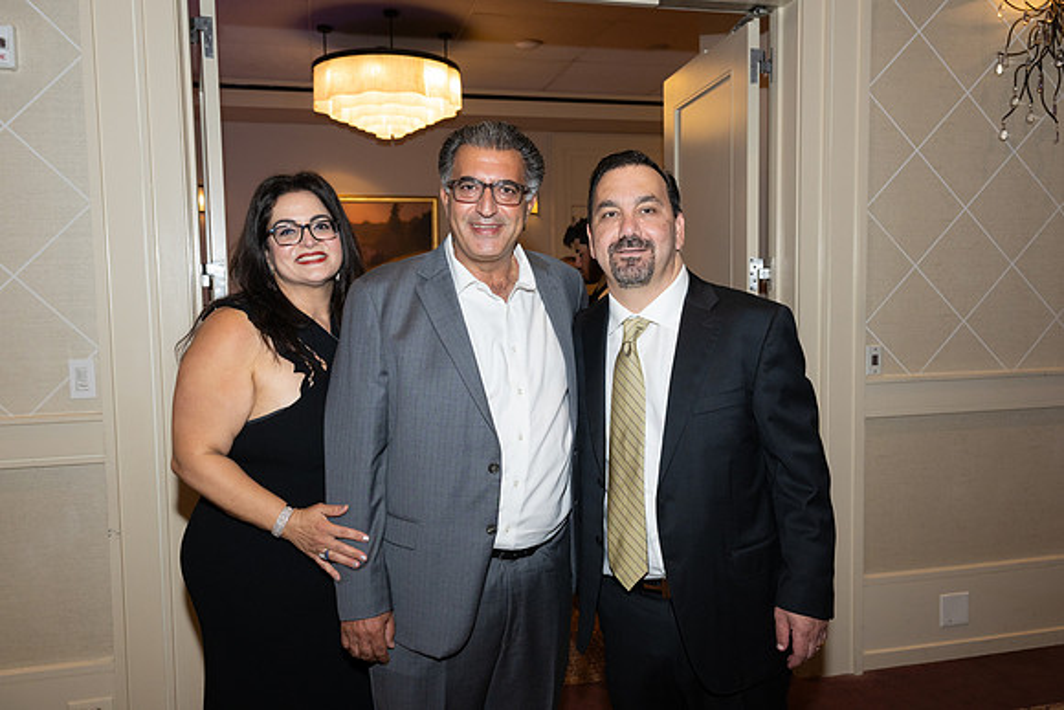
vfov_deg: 46.4
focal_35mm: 28
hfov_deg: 65.5
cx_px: 532
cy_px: 355
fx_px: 828
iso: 800
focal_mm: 28
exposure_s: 1/100
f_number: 5.6
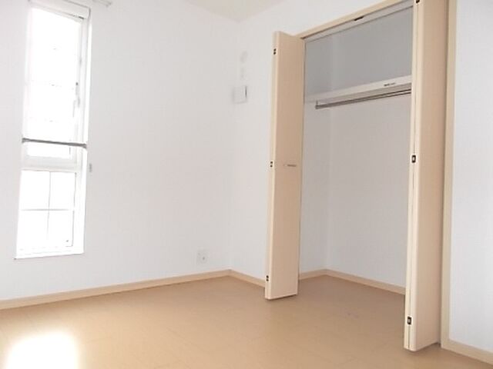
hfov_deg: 67.3
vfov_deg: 53.1
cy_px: 184
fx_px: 370
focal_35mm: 26
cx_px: 246
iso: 200
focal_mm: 4.6
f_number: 3.2
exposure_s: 1/25
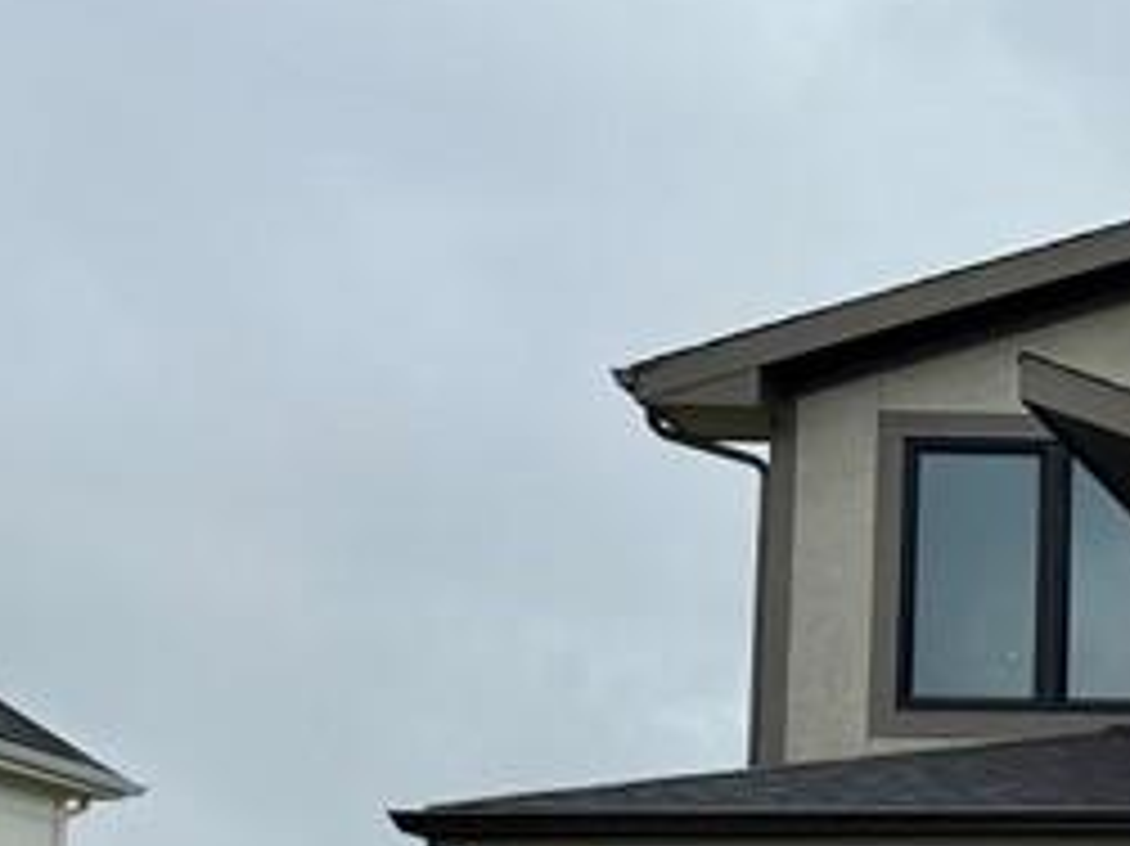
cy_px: 976
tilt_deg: +6.1
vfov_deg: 14.7
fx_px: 3198
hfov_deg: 16.5
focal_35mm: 98
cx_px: 2066
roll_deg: +0.3
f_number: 1.78
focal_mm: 6.76
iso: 80
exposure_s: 1/5714
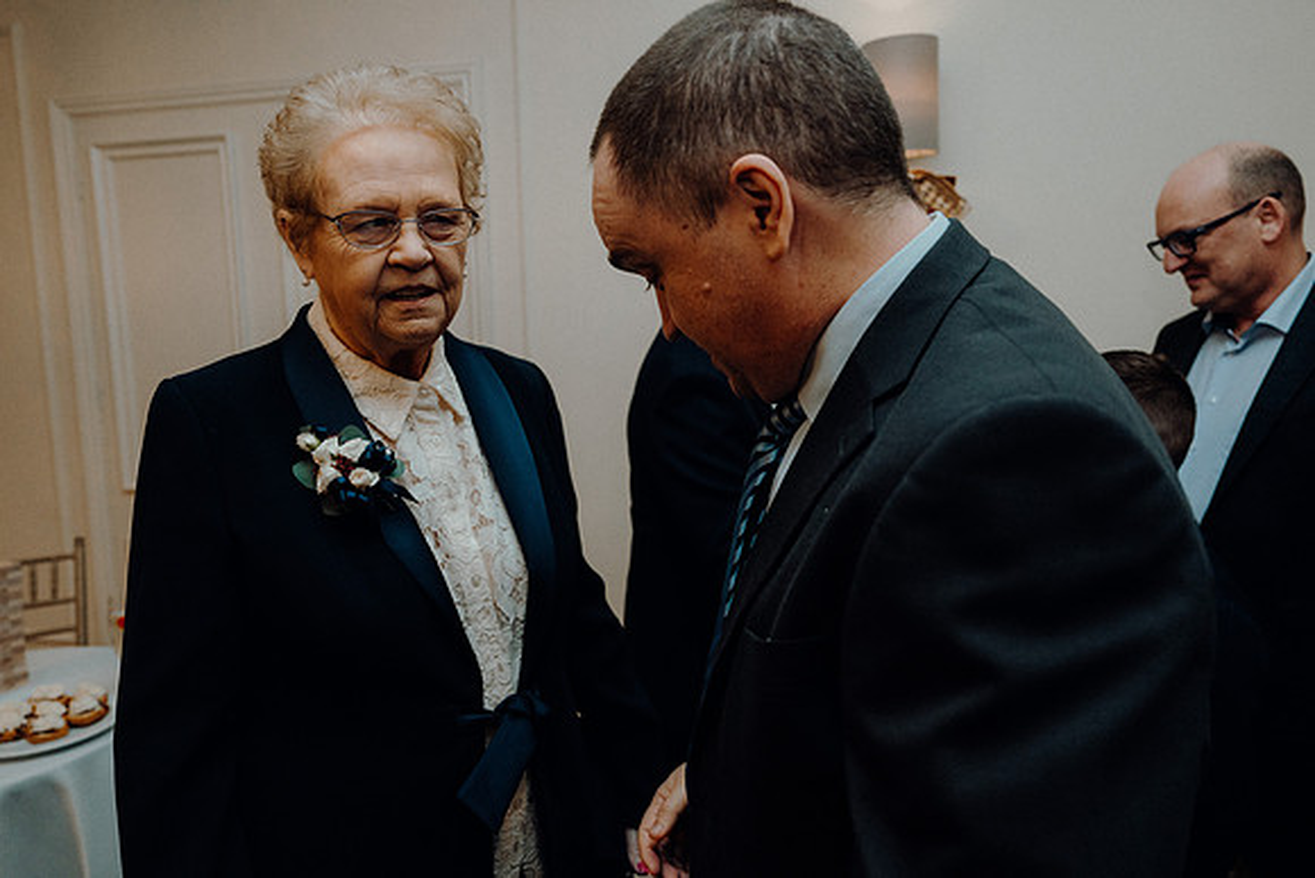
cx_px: 658
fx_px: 877
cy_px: 439
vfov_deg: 53.2
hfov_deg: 73.7
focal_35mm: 24
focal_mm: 24
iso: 2500
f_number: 3.5
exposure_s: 1/200
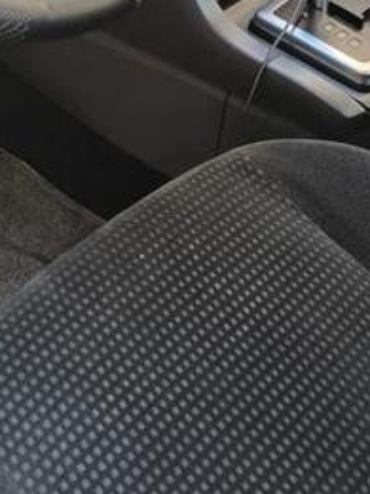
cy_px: -229
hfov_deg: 19.1
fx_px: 1097
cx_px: 173
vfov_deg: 21.6
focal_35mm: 77
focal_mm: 6.14
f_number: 1.65
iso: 500
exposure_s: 1/100
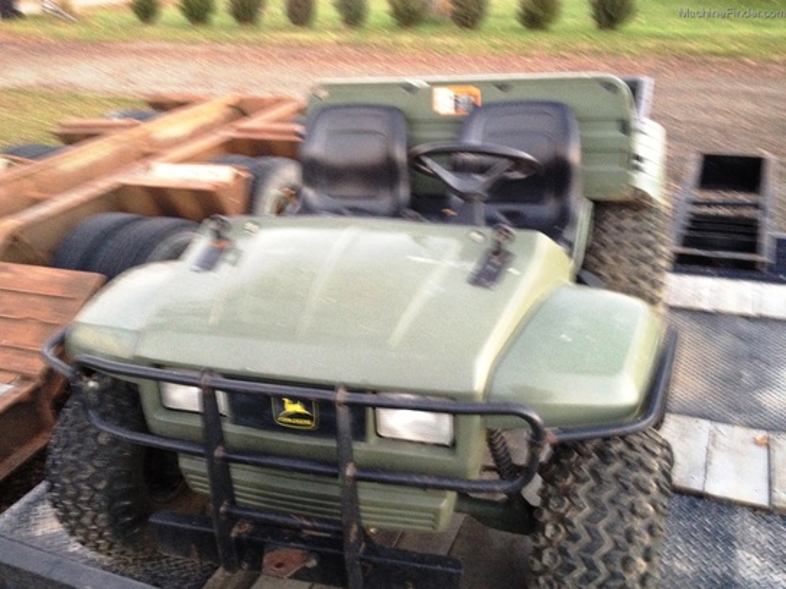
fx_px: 795
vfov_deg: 40.7
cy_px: 294
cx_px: 393
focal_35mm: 35
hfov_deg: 52.6
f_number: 2.4
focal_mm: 4.28
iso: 250
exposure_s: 1/20
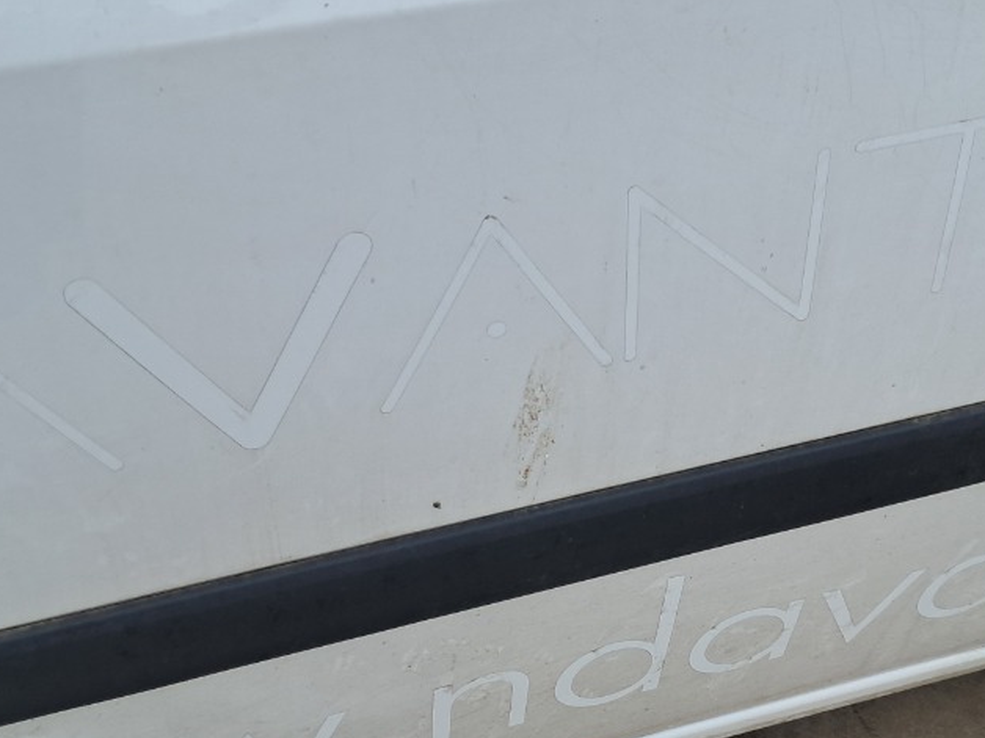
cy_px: 425
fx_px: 1565
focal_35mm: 55
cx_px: 605
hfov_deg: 34.8
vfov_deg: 26.5
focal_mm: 4
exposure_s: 1/289
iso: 50
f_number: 1.8
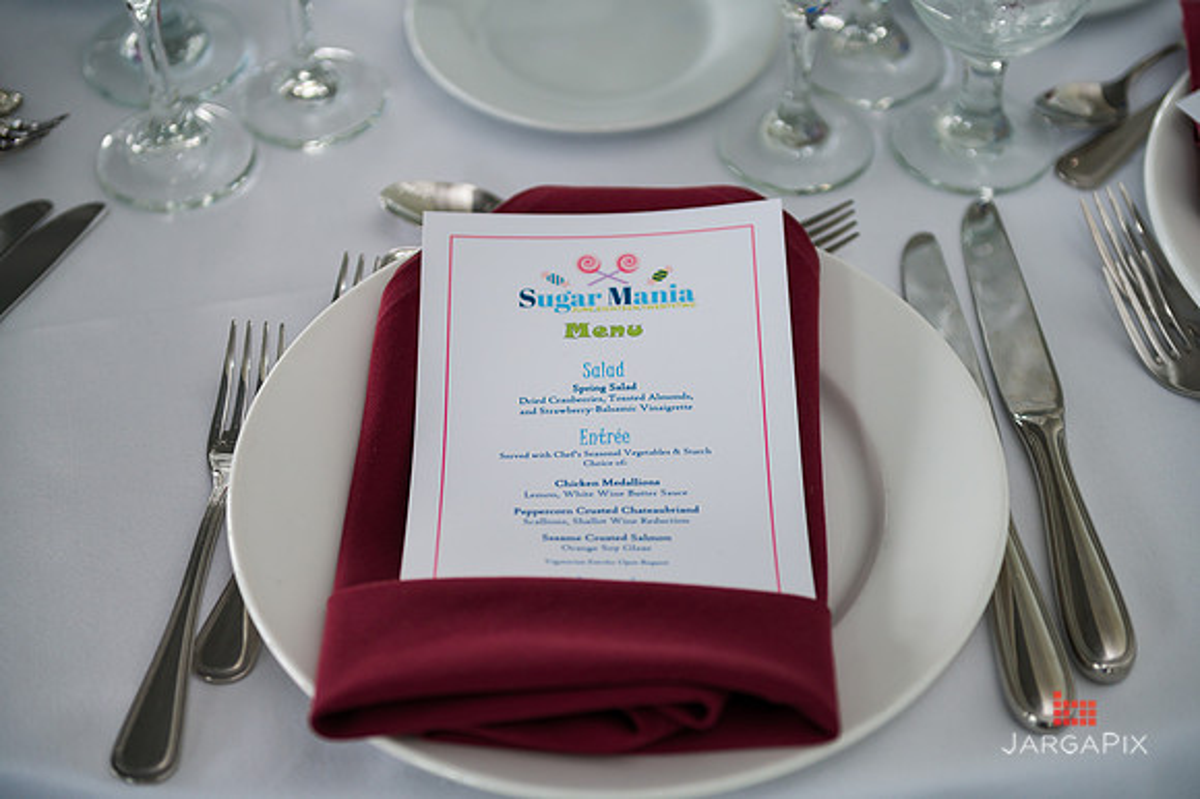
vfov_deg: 22.6
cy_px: 400
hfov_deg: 33.4
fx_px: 1999
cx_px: 600
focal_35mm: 60
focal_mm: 60
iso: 200
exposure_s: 1/200
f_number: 3.2
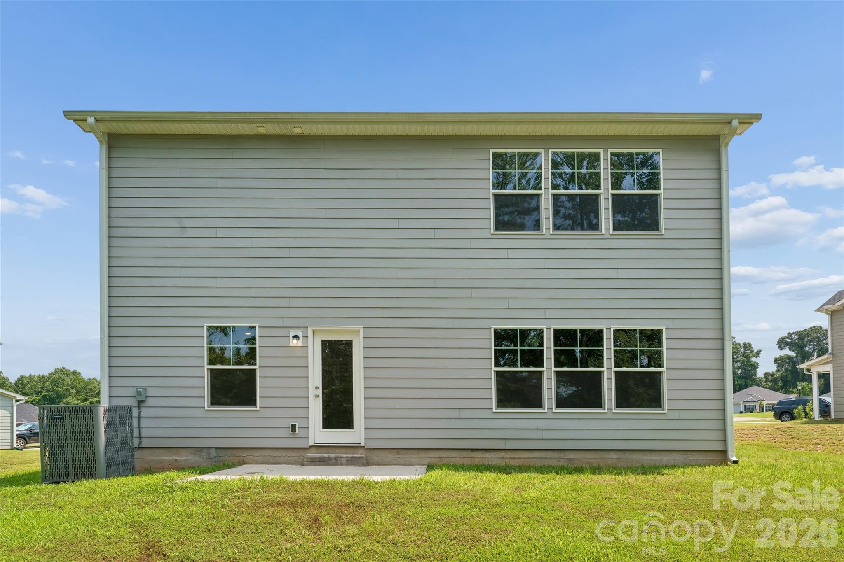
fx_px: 462
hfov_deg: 84.8
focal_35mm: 20
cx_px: 422
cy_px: 281
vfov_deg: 62.7
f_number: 13
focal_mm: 19.7
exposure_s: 1/125
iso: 200
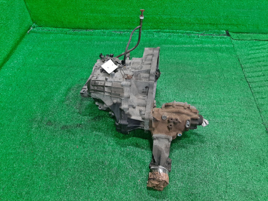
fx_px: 201
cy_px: 100
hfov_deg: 67.3
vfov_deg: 53.1
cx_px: 134
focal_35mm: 26
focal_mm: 3.93
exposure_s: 1/50
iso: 100
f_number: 1.7
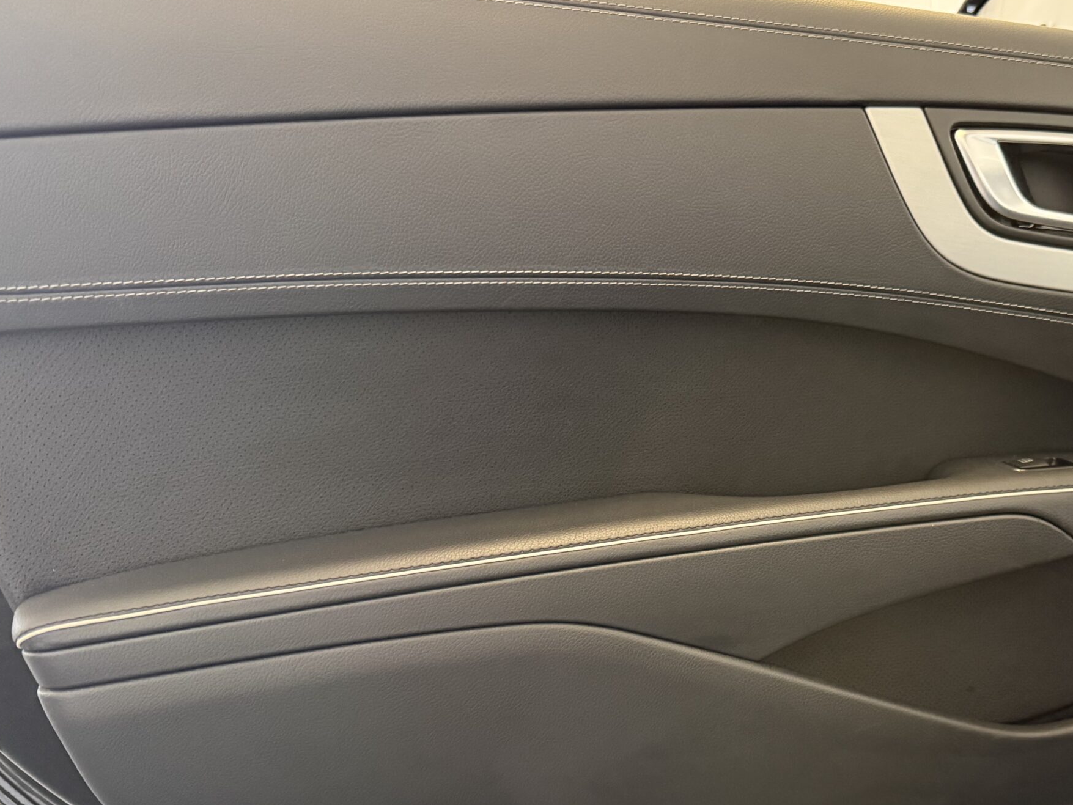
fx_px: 1085
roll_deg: +0.9
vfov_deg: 40.5
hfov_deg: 51.0
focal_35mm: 35
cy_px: 499
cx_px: 764
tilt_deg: -11.4
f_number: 1.78
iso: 800
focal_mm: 6.76
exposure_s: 1/46
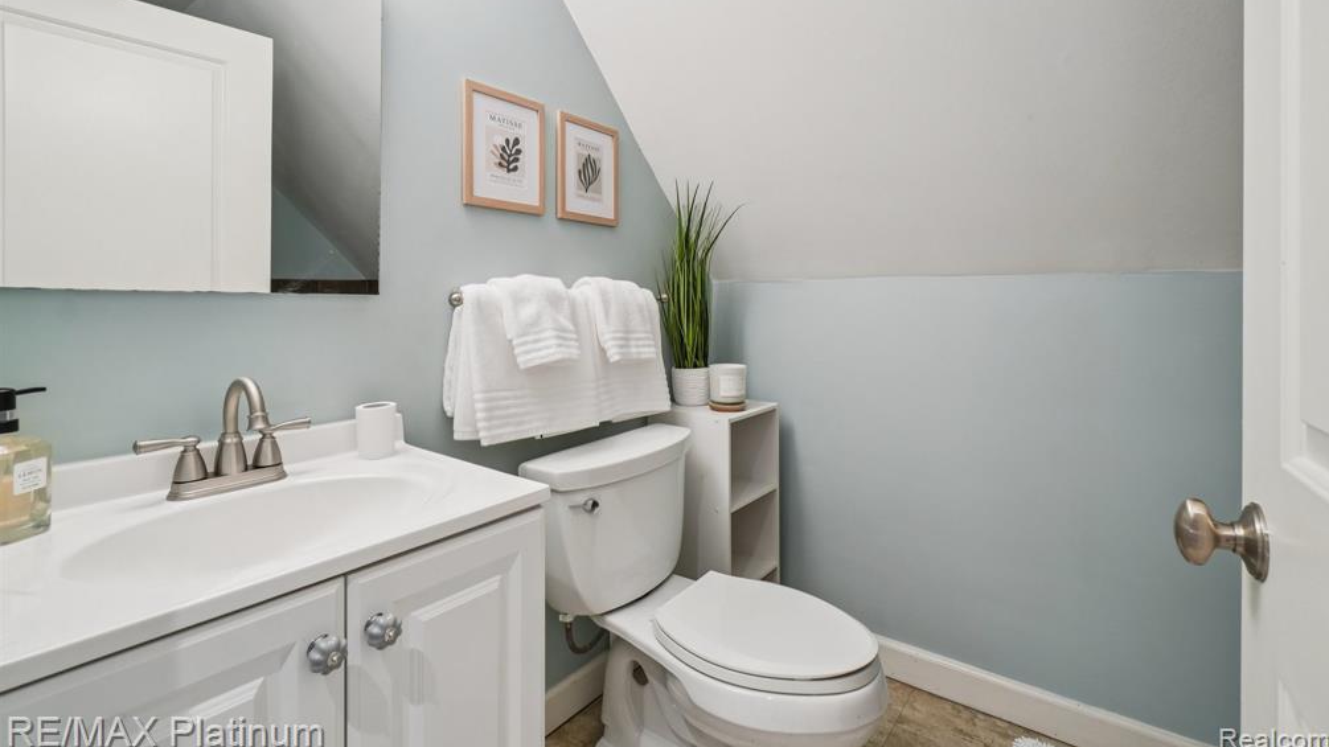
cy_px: 309
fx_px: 564
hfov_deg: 99.4
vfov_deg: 66.6
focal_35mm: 16
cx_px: 676
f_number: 8
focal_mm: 10
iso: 400
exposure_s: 1/10
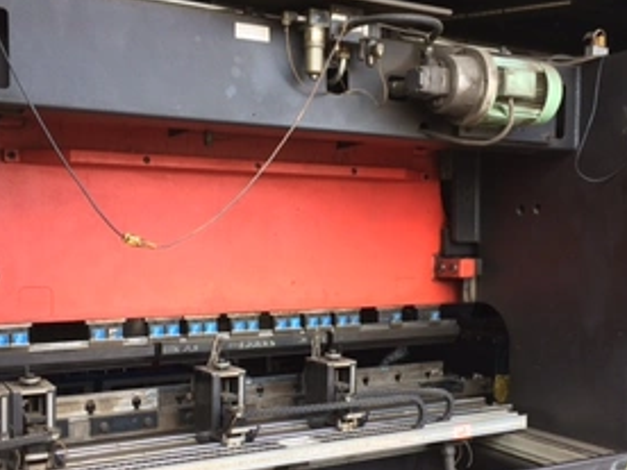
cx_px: 304
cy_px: 291
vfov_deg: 34.2
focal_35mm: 42
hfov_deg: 44.8
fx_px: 761
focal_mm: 4.15
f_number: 2.2
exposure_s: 1/120
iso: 50
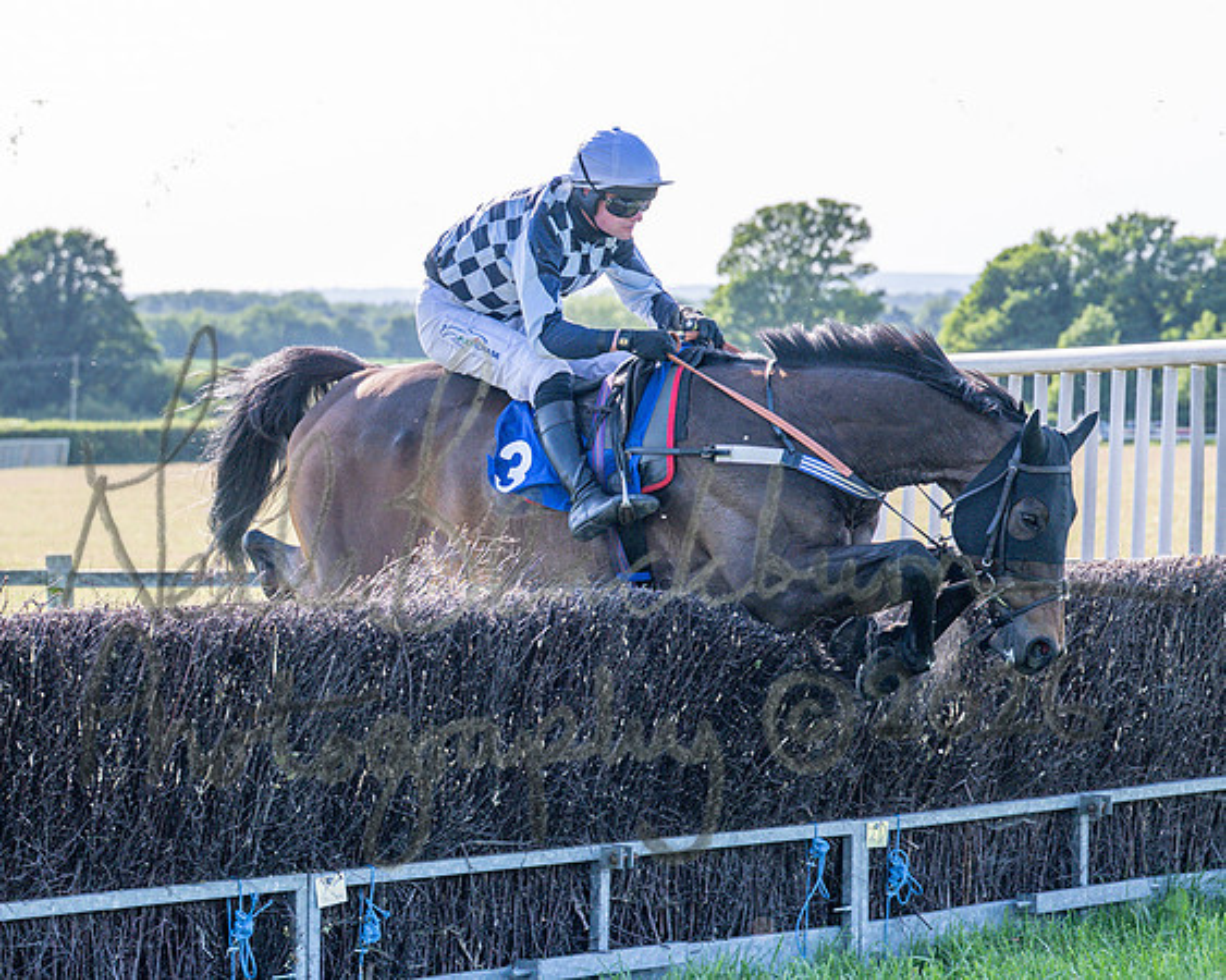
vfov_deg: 13.0
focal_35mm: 118
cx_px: 613
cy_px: 490
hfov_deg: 16.3
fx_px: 4291
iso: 320
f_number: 4
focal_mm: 70
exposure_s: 1/1600
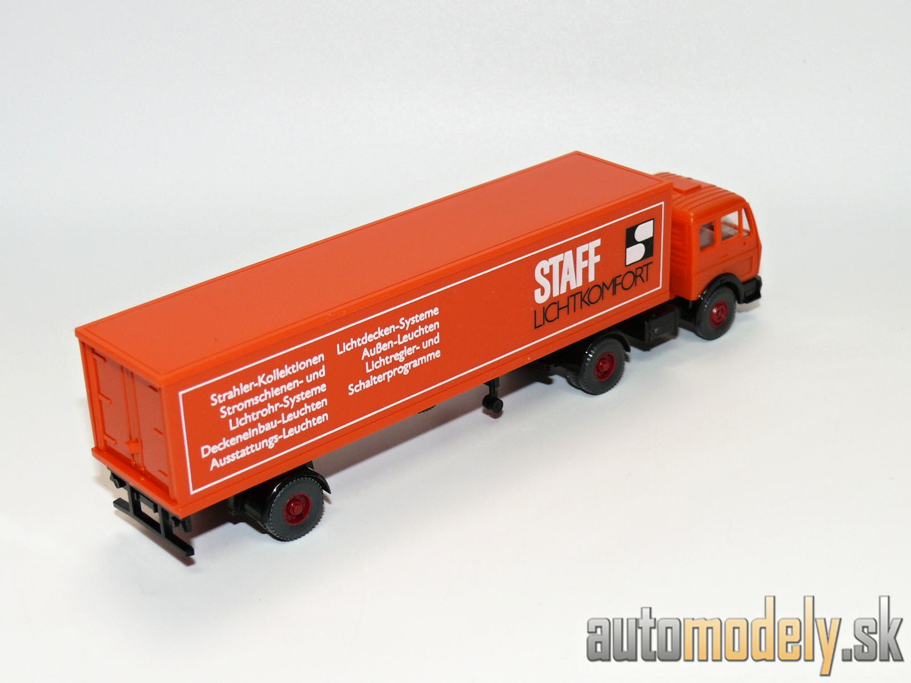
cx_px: 456
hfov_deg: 30.7
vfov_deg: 23.3
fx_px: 1658
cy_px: 342
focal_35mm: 63
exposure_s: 1/30
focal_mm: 10.4
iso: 100
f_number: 4
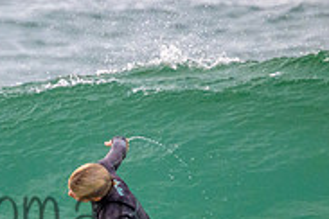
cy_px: 130
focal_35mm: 2968
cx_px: -149
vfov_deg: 0.5
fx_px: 27122
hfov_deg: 0.7
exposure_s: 1/2000
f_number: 11
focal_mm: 800
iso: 3200
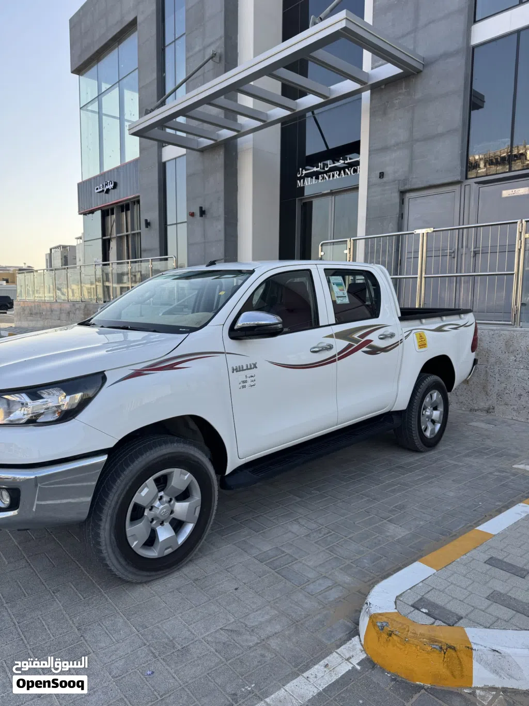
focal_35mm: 24
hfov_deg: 56.8
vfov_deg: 71.6
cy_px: 353
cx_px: 264
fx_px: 489
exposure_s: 1/995
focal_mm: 6.76
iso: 80
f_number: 1.78
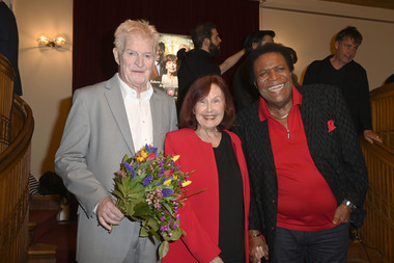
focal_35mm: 38
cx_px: 201
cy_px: 149
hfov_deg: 50.7
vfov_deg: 35.0
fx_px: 416
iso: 2000
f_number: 5.6
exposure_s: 1/200
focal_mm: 32
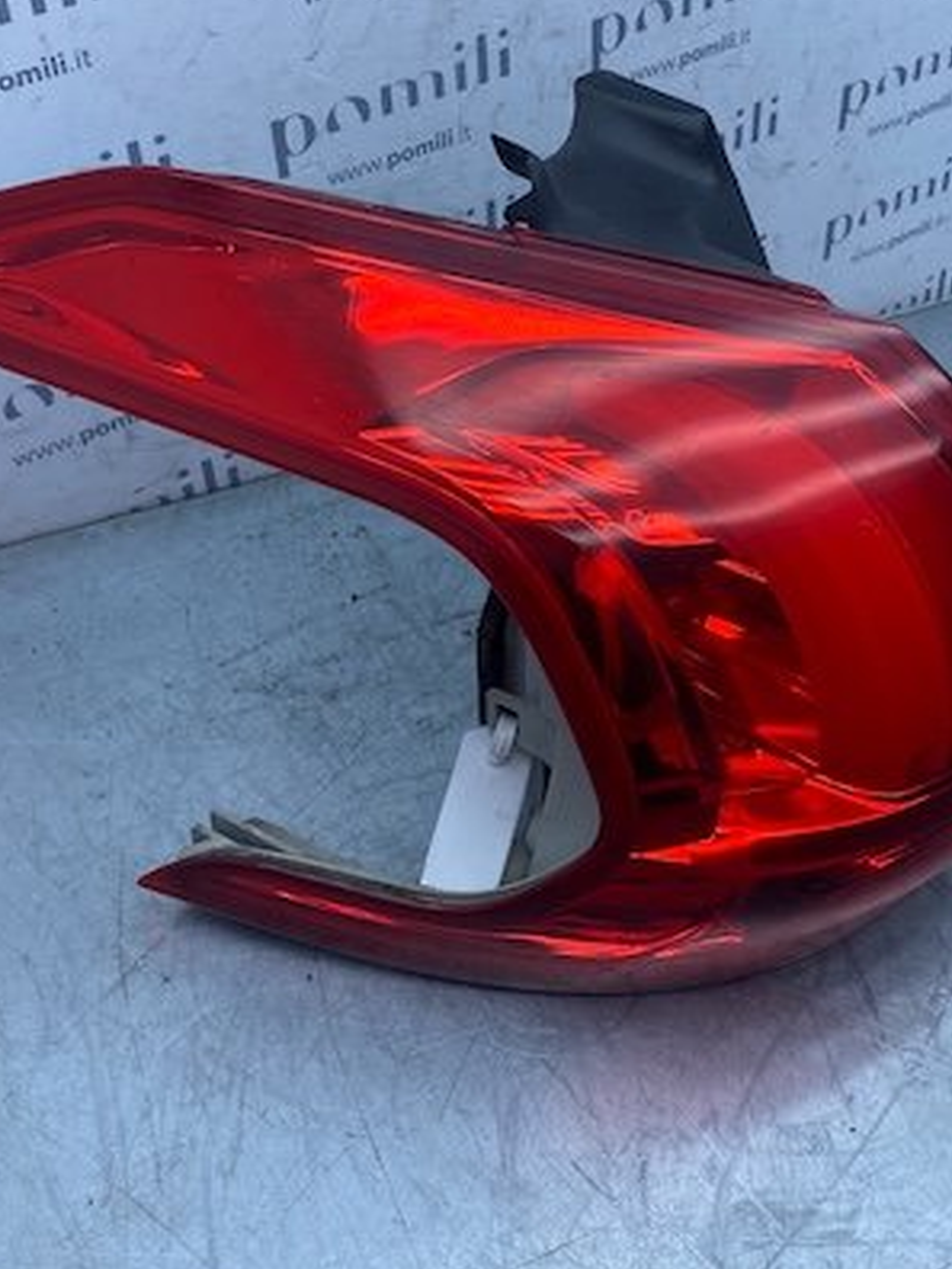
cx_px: 545
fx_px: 1540
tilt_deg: -35.4
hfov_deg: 34.3
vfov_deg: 44.5
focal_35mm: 42
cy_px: 487
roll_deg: -9.4
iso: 32
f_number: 1.8
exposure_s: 1/942
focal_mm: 4.25
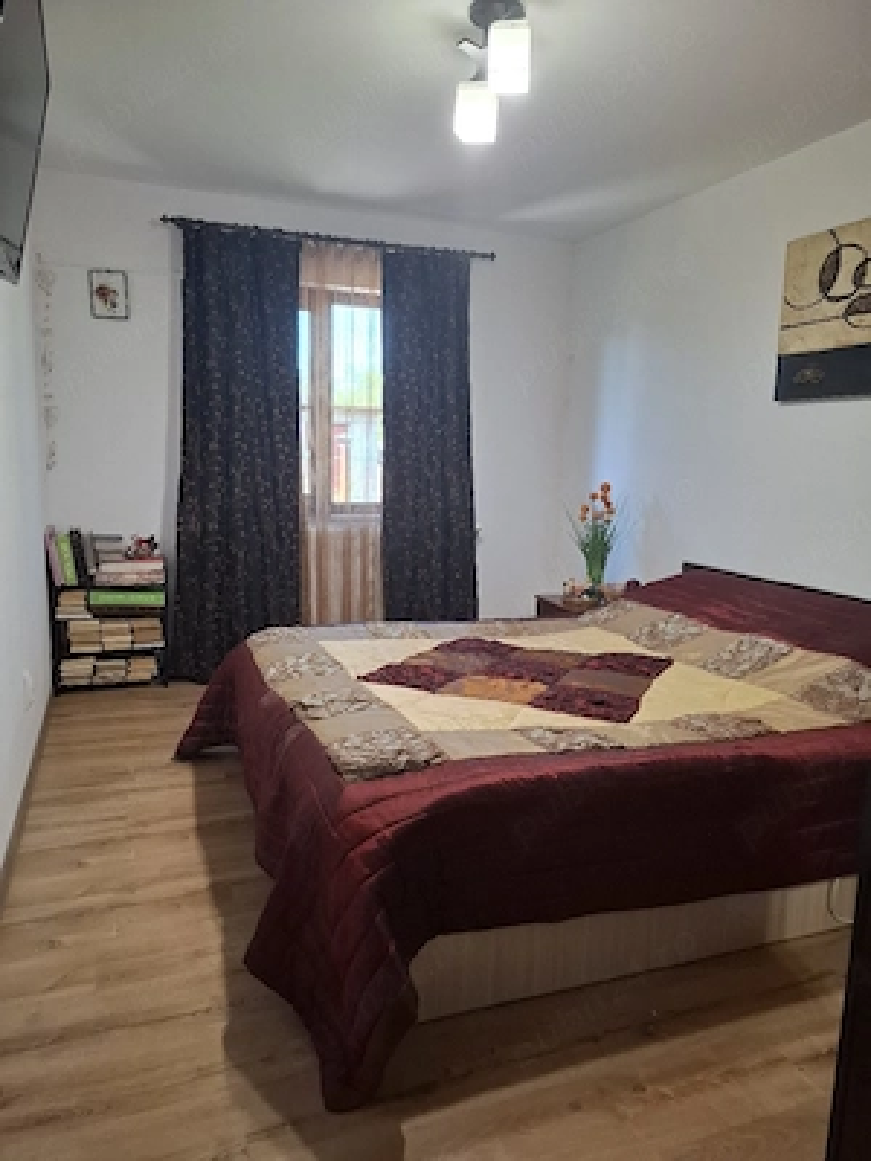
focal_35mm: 23
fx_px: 772
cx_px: 436
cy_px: 580
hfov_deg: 58.9
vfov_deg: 73.9
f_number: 1.8
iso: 250
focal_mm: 5.54
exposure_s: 1/120
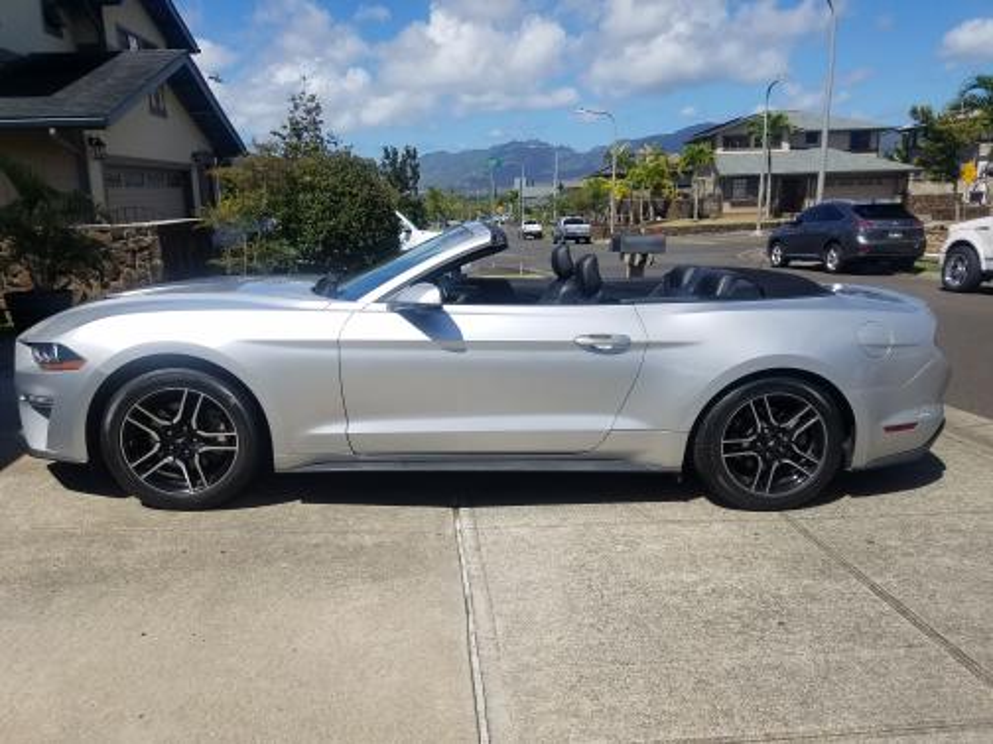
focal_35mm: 26
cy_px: 372
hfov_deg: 67.3
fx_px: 746
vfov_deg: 53.1
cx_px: 496
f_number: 1.7
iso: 50
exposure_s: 1/3552
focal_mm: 4.2
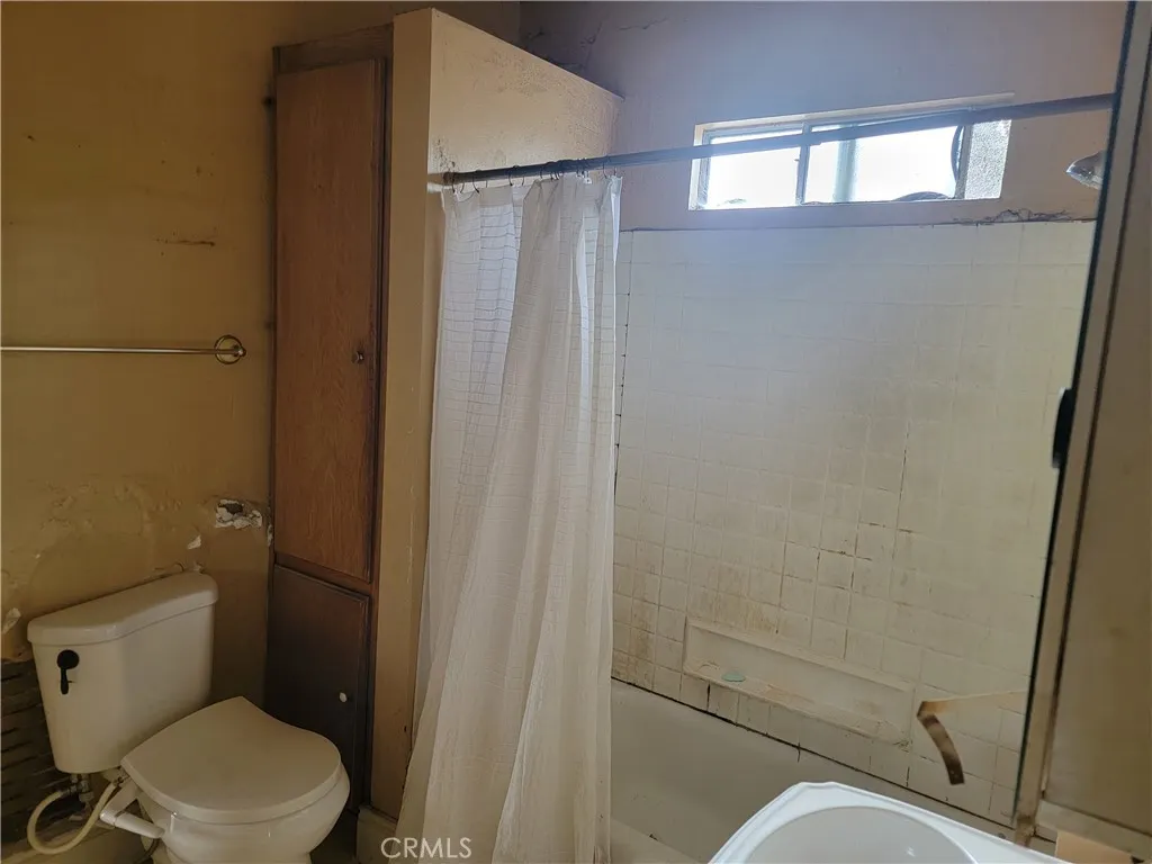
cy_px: 432
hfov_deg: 71.6
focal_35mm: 24
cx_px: 576
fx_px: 799
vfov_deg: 56.8
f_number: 1.8
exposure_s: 1/40
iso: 250
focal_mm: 6.7
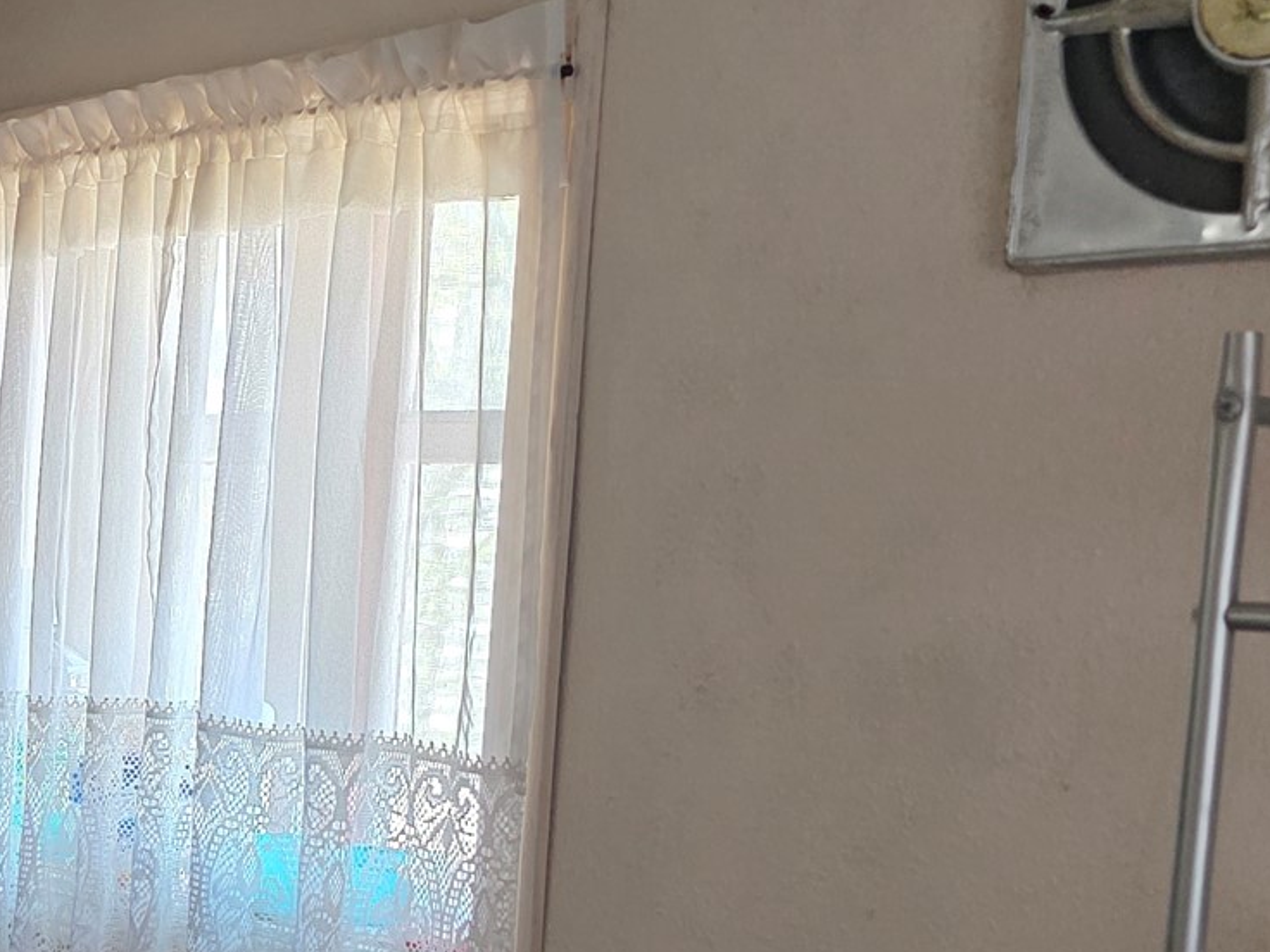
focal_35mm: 64
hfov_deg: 27.2
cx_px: -200
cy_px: 824
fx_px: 2348
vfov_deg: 22.5
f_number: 1.7
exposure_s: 1/120
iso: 400
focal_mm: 6.3
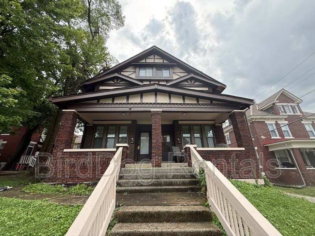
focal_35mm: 14
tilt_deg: +20.4
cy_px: 118
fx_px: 127
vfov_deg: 85.7
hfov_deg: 102.1
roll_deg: -0.3
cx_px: 158
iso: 64
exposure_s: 1/465
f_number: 2.2
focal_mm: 2.22
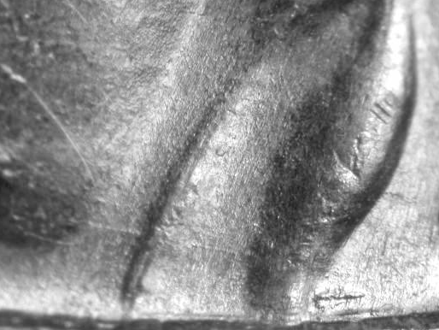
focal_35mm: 173
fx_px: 2195
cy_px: 133
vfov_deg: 8.6
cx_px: 235
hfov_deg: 11.4
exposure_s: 1/9.5
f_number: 4.8
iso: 100
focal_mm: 28.9
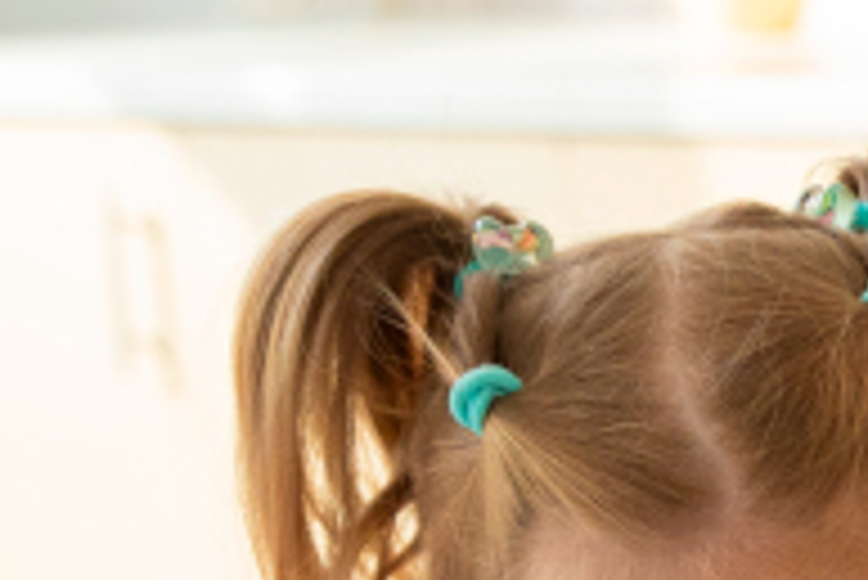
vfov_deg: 5.6
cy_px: 1133
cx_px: 1893
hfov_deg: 8.1
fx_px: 5799
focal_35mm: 240
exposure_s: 1/250
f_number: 4
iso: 1000
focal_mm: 38.7
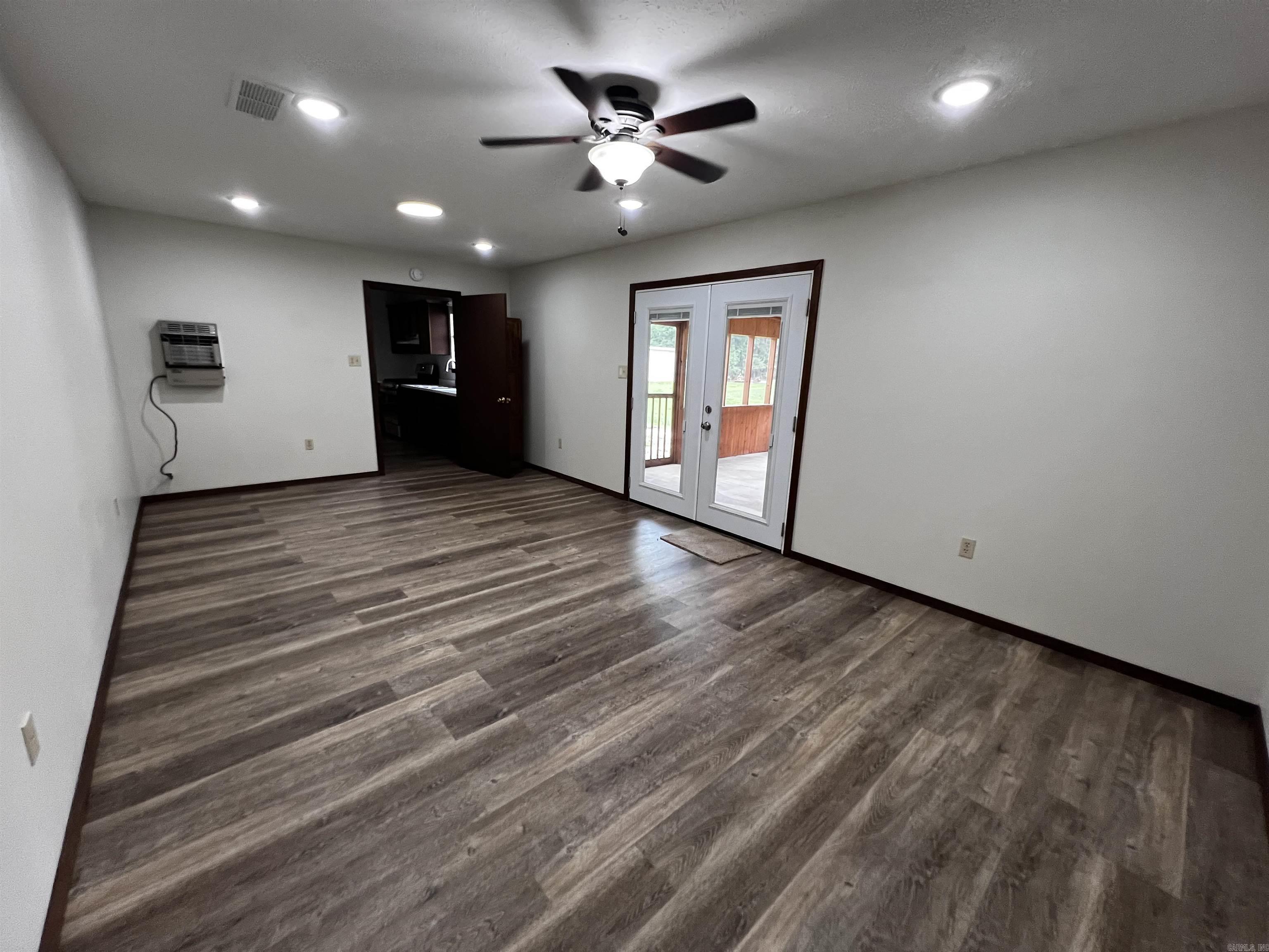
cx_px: 634
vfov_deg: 89.9
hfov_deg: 106.2
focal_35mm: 13
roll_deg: -1.9
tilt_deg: -13.4
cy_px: 476
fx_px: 477
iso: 250
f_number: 1.8
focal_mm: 1.57
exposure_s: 1/120
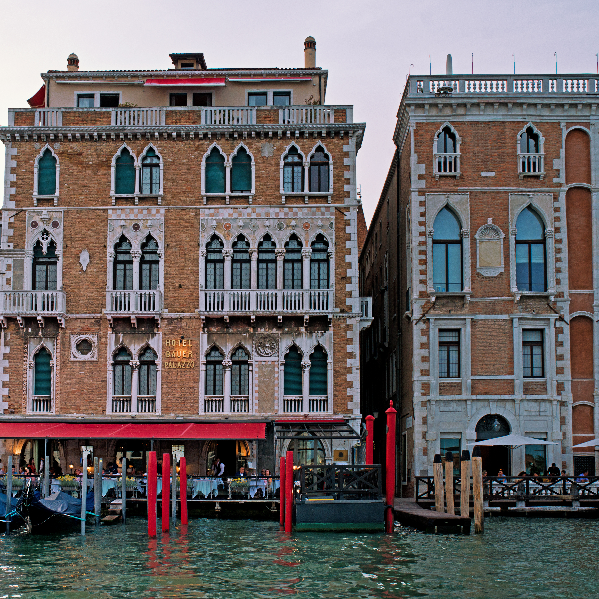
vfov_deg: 37.6
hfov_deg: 37.2
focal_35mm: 45
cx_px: 202
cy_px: 301
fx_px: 881
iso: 200
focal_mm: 35
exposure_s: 1/200
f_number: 5.6
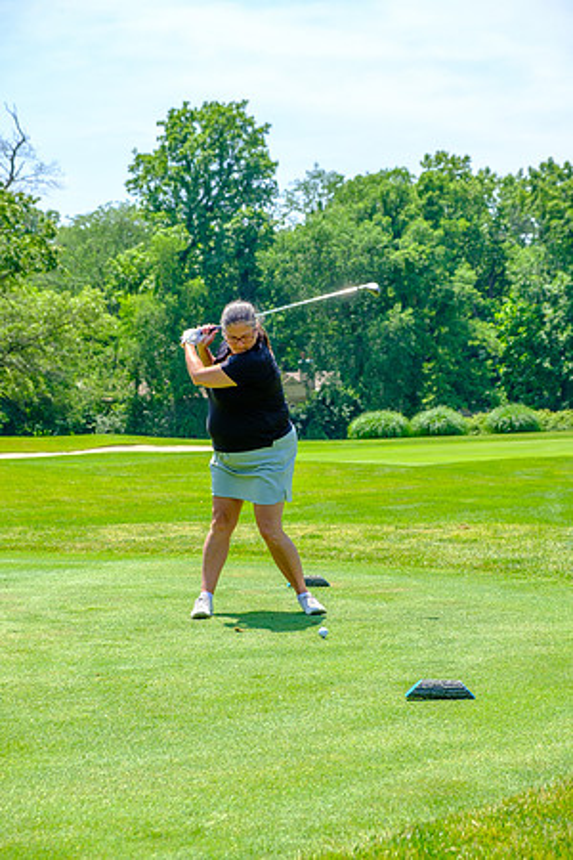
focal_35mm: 83
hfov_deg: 16.5
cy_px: 430
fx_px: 1981
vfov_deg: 24.5
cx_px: 286
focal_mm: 55
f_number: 5.6
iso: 200
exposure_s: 1/250
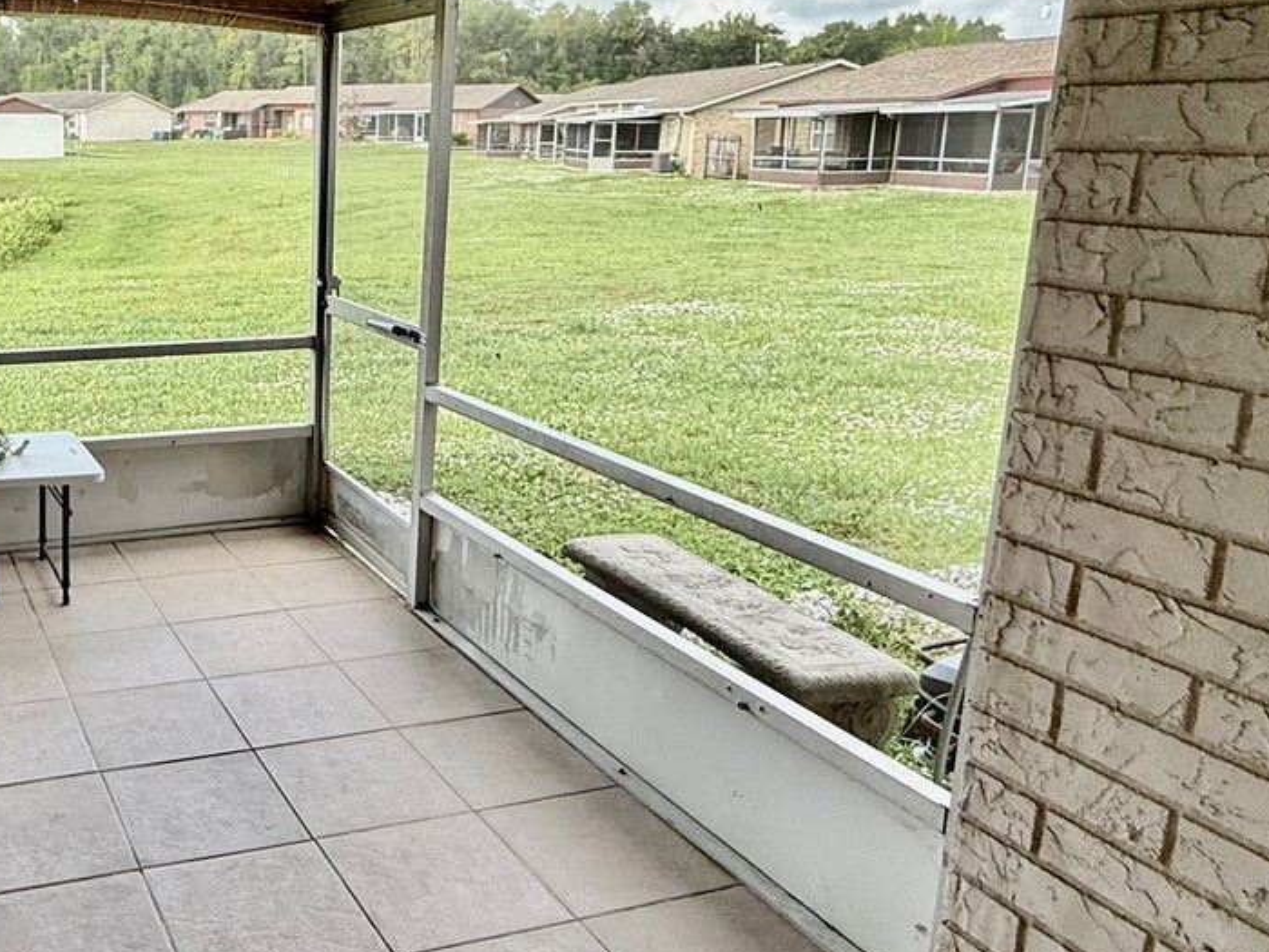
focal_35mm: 32
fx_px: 1173
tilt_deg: -10.1
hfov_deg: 51.6
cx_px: 179
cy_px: 339
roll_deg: -0.2
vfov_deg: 43.7
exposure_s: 1/448
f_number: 2.2
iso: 64
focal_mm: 2.22
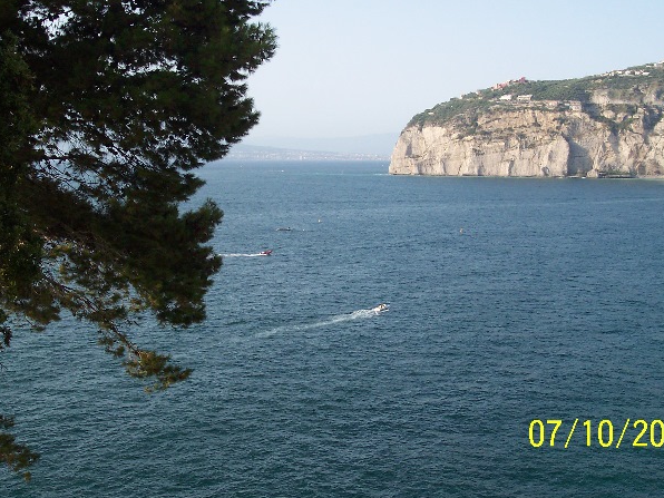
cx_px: 300
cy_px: 183
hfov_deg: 37.5
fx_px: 978
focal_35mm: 51
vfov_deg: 28.4
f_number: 4.8
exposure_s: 1/350
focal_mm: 8
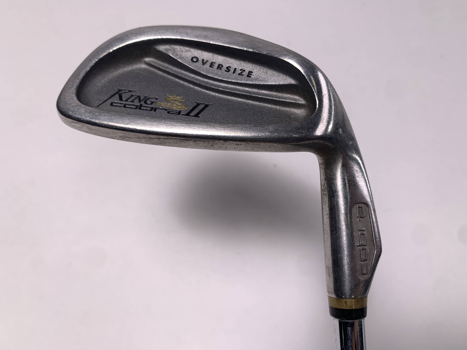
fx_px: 351
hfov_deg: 67.3
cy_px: 175
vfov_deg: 53.1
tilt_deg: -60.5
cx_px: 234
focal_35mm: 26
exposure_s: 1/242
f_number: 1.8
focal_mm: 4.25
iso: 25
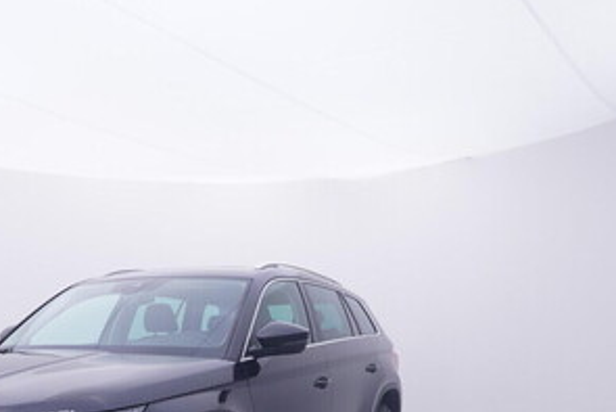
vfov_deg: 30.5
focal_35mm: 42
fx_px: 718
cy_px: 377
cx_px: 210
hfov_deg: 45.8
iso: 200
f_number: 5
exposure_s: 1/80
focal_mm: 15
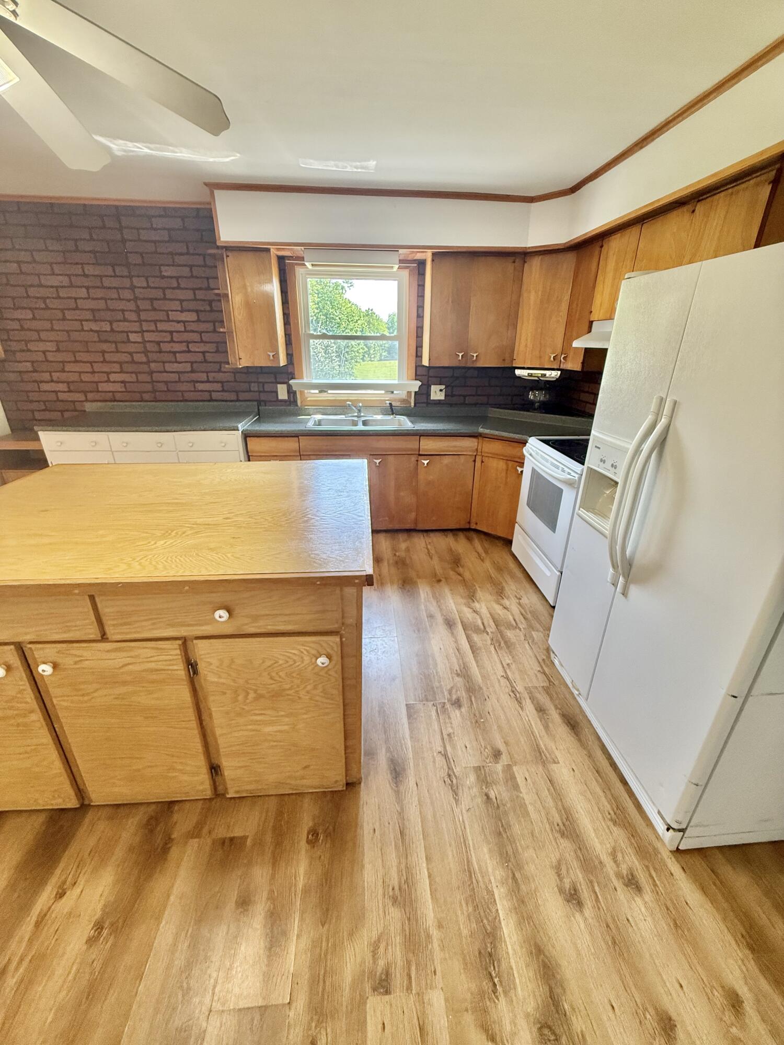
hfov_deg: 85.7
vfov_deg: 102.1
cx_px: 392
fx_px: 423
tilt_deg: -22.4
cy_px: 522
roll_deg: -0.2
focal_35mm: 14
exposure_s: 1/120
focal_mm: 2.22
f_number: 2.2
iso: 250
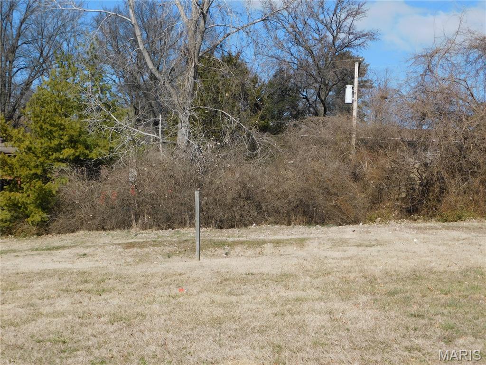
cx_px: 243
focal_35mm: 51
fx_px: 716
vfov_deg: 28.6
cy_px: 182
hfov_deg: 37.5
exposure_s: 1/1250
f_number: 3.8
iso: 125
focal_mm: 9
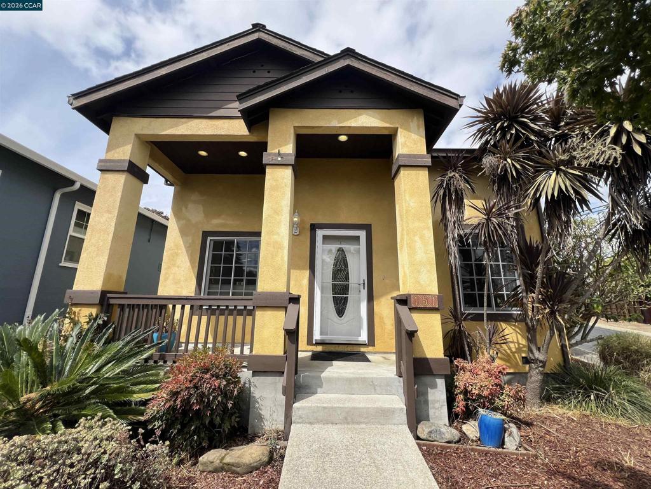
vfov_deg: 89.9
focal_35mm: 13
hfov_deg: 106.2
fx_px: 244
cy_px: 244
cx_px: 326
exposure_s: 1/1449
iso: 32
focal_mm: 1.57
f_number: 1.8
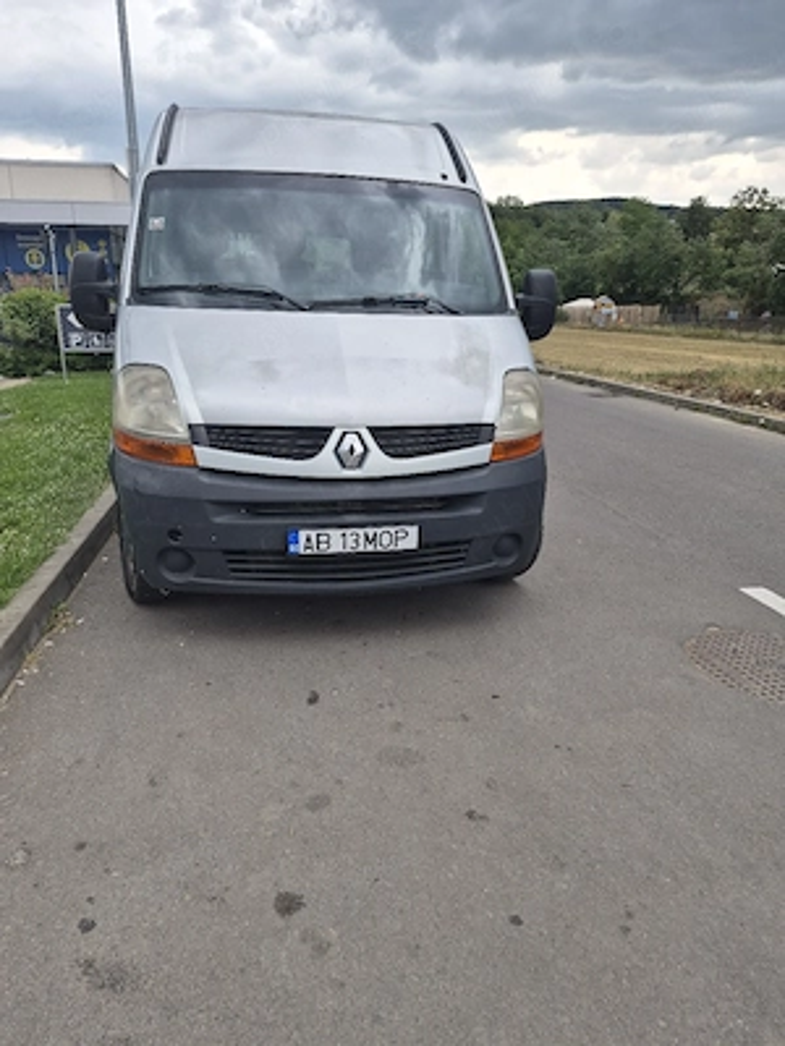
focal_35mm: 23
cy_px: 523
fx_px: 695
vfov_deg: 73.9
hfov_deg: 58.9
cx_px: 392
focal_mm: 5.4
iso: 80
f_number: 1.8
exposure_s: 1/833
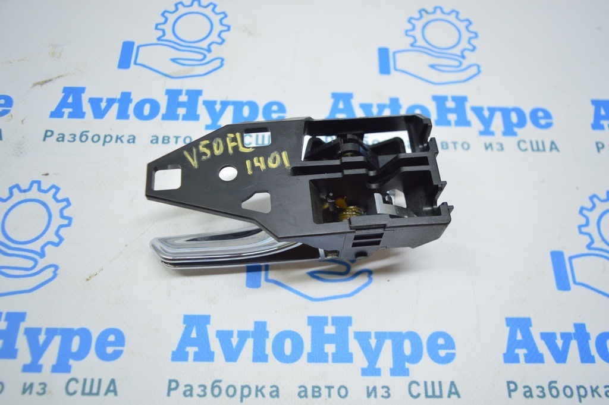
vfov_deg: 43.5
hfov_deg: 62.0
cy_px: 202
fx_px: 507
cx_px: 304
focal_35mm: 30
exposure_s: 1/60
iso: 400
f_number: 3.5
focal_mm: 20
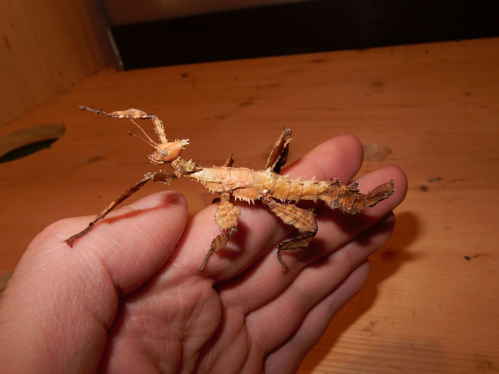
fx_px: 404
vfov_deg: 49.7
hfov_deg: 63.4
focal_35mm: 28
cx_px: 250
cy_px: 187
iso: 100
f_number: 5.6
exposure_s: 1/30
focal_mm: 6
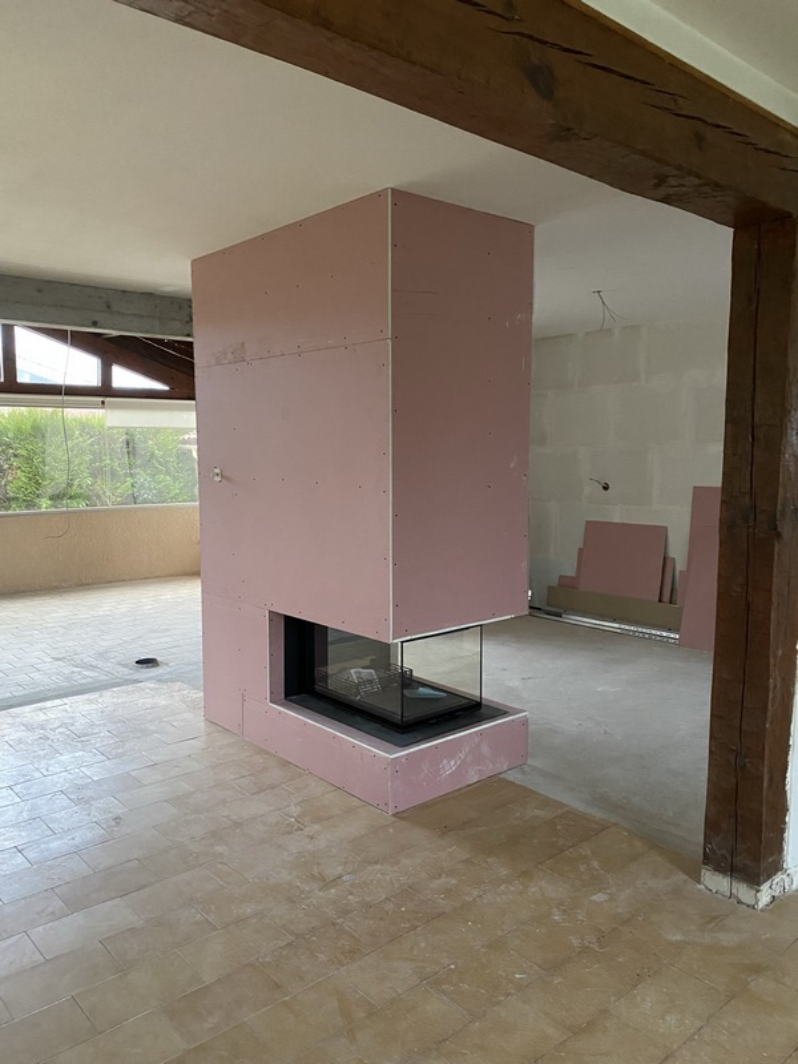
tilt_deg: -5.0
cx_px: 399
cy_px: 532
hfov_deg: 53.1
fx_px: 799
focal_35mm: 26
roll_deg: -0.5
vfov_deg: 67.3
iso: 640
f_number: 1.8
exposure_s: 1/35
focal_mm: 4.25
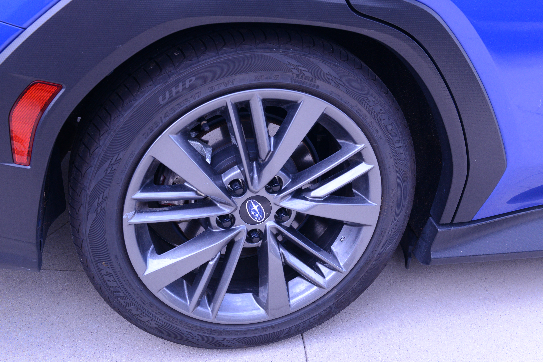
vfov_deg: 33.4
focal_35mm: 40
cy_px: 181
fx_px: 603
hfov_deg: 48.4
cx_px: 272
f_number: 8
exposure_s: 1/250
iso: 1400
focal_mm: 40
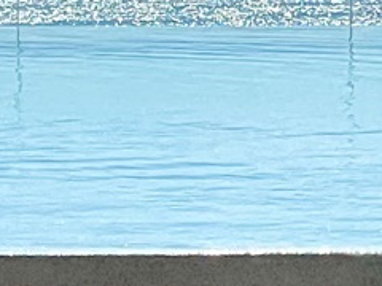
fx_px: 3818
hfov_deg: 5.7
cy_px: 577
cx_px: -22
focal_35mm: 346
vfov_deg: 4.2
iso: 25
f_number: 2
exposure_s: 1/3984
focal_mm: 6
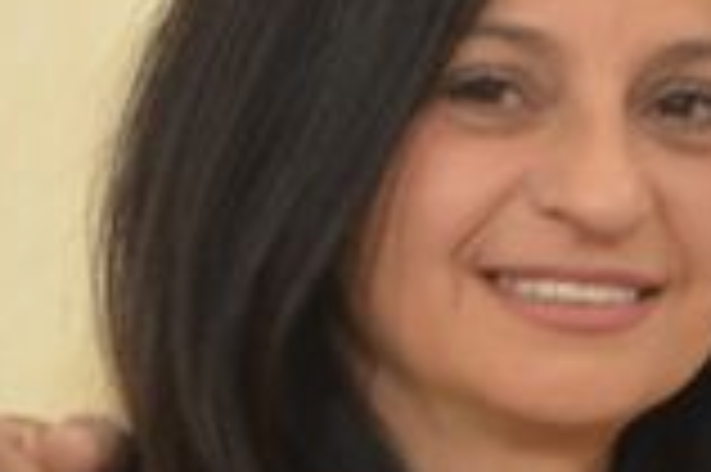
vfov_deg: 5.9
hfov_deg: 8.4
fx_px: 4498
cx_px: 1638
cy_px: 735
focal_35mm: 228
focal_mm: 20
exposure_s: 1/60
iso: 560
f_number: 4
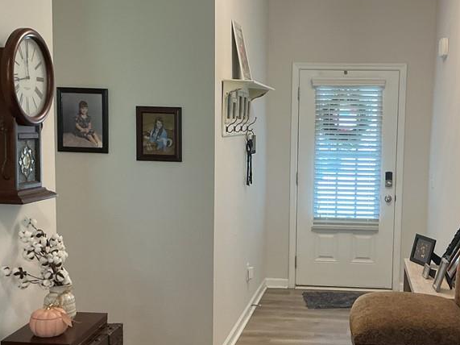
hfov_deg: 36.4
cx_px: 308
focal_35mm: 52
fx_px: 691
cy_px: 193
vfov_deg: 28.0
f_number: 1.8
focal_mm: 3
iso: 100
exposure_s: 1/60
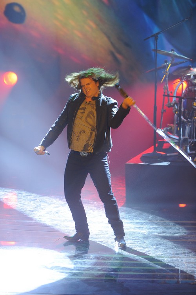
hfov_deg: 4.6
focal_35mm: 300
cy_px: 148
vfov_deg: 6.9
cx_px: 98
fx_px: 2452
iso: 1250
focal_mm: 300
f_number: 3.5
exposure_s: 1/160
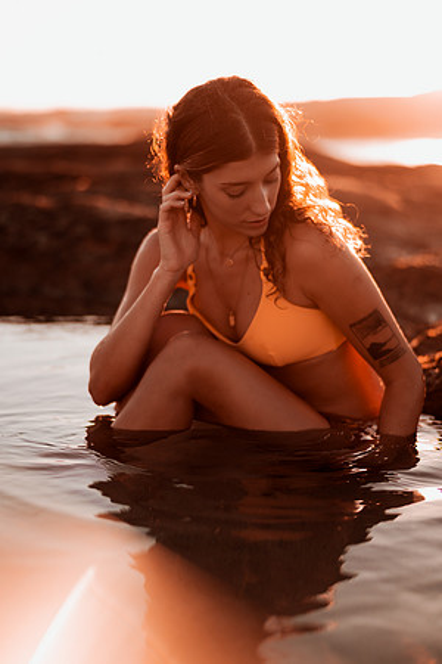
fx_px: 1068
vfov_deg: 34.5
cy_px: 332
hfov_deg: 23.4
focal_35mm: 58
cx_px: 221
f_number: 1.8
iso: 50
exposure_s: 1/1250
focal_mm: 58
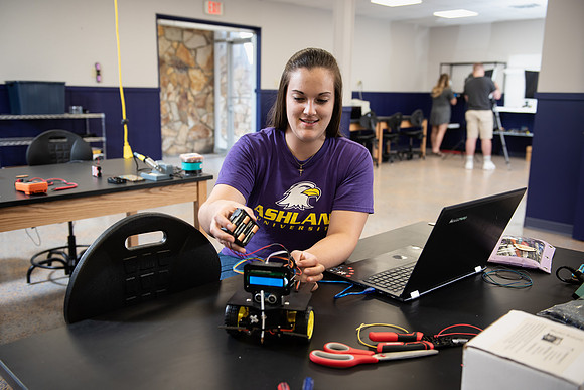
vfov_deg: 38.9
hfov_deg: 55.8
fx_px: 552
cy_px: 195
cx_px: 292
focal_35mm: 34
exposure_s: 1/200
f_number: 3.5
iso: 800
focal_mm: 34
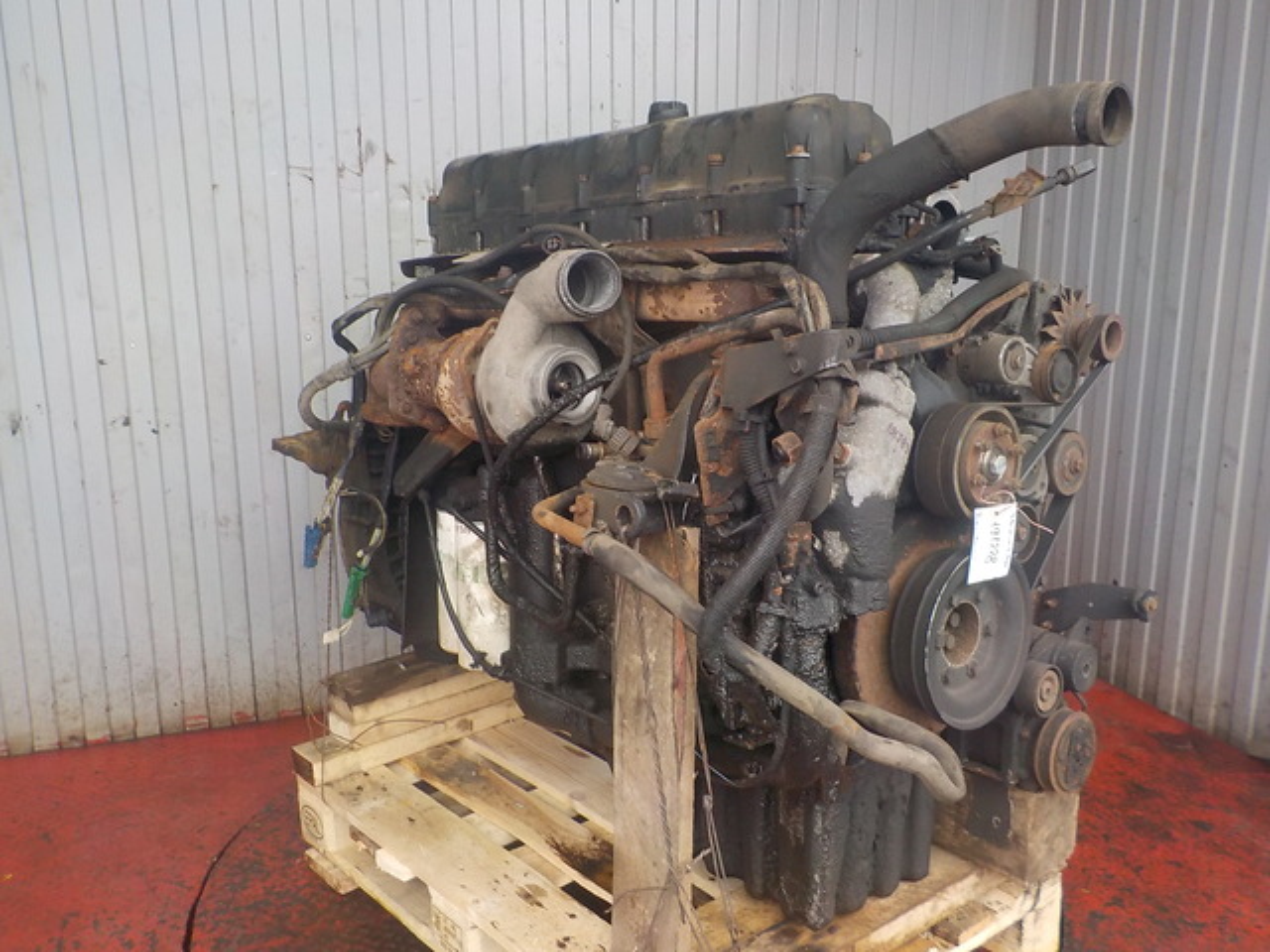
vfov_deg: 46.8
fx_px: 1101
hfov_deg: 60.0
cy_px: 476
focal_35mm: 30
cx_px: 635
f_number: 3.3
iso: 220
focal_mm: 4.1
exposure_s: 1/30
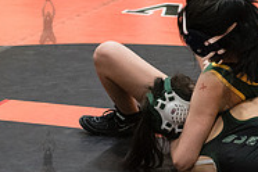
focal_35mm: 218
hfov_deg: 9.4
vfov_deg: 6.3
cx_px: 226
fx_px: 1562
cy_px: 87
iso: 8000
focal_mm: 70
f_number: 3.2
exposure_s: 1/500
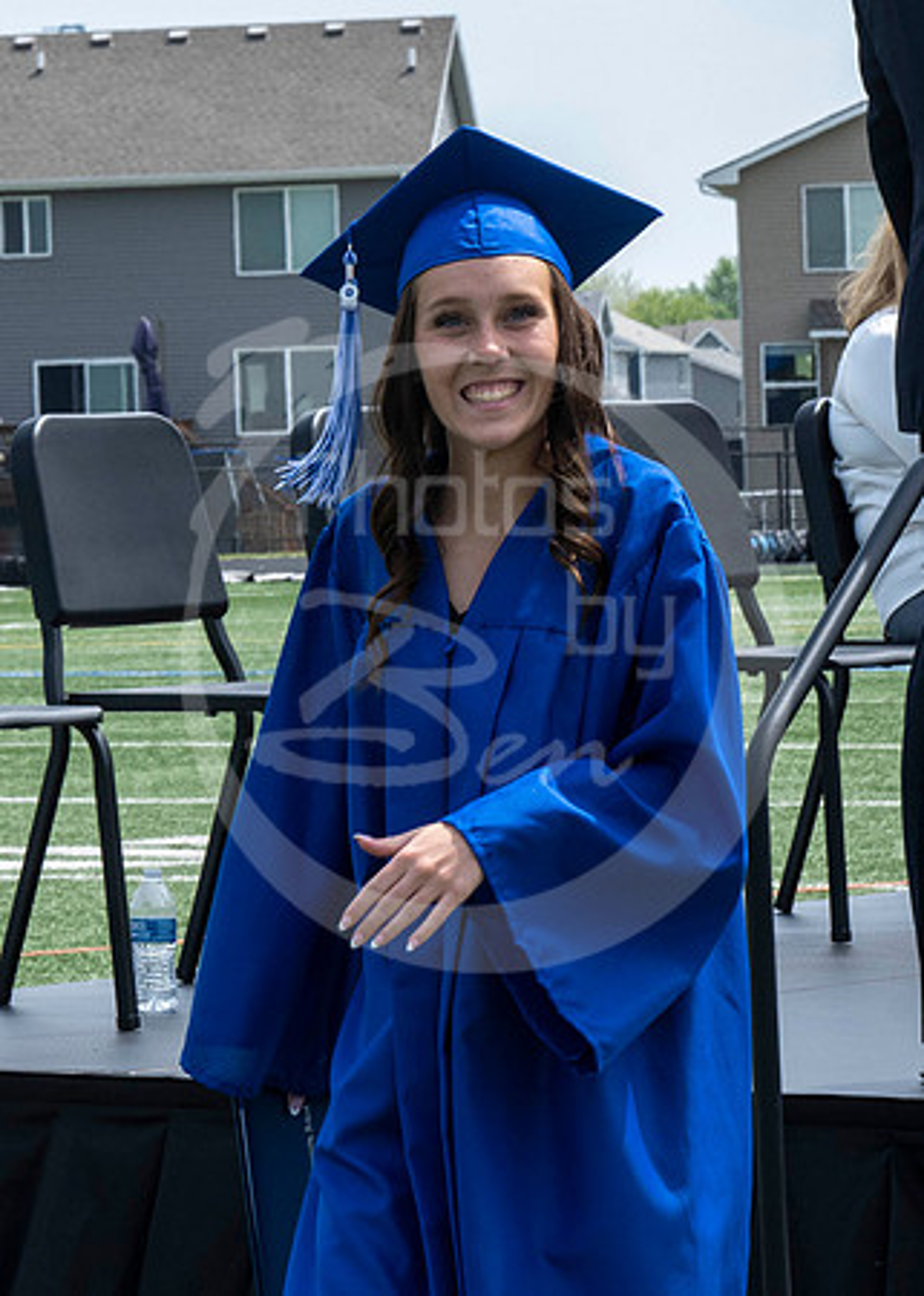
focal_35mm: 218
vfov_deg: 9.3
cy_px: 561
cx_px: 4
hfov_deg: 6.6
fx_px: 8001
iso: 200
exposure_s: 1/250
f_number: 13
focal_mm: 70
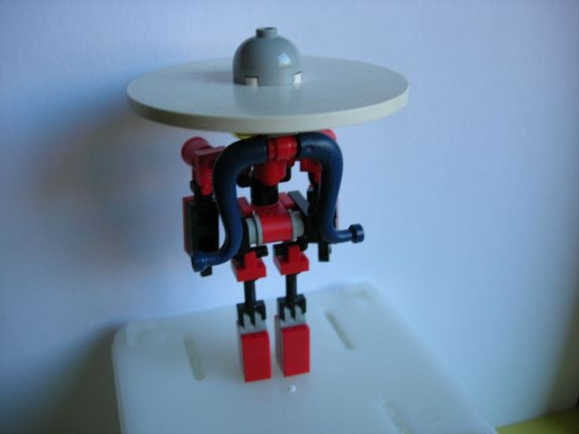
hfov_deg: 49.0
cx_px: 290
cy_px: 217
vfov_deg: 37.7
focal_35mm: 38
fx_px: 636
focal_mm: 7.8
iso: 64
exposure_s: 1/25.1
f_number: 2.8
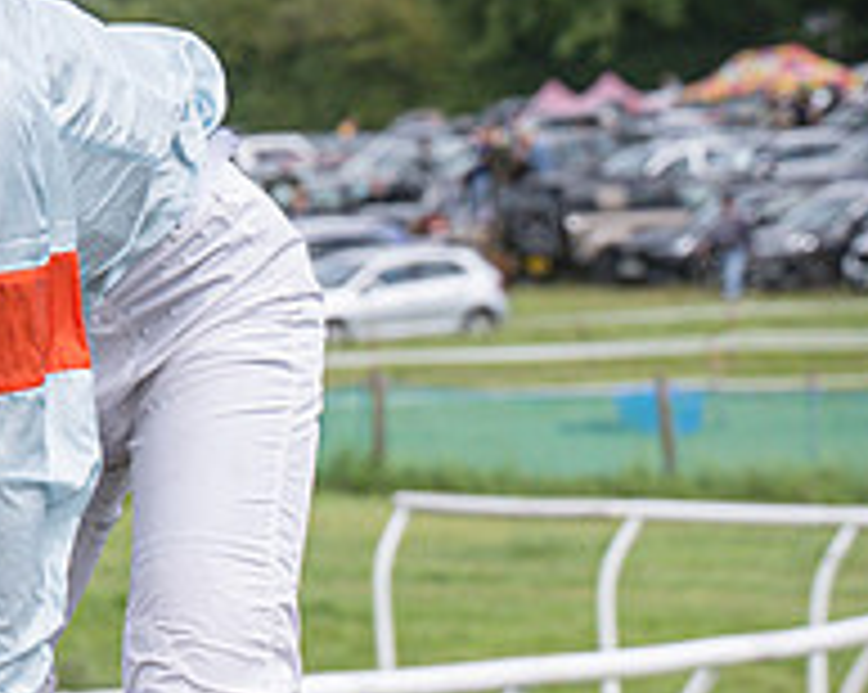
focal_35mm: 414
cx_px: -624
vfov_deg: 3.7
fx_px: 10625
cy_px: 772
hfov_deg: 4.6
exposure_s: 1/1600
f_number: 5
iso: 400
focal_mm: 70
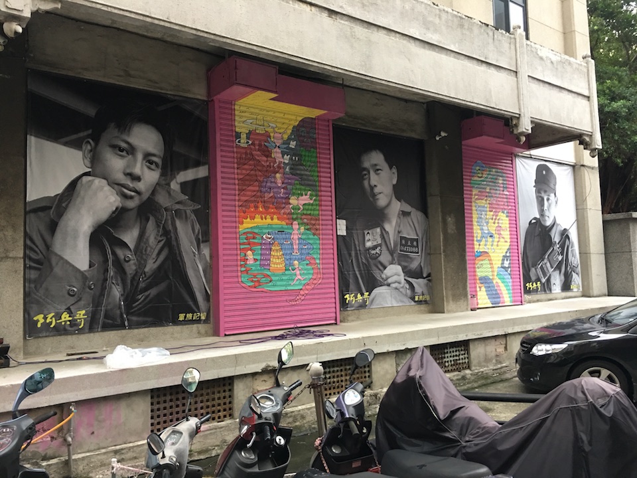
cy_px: 239
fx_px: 534
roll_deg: +2.0
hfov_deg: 61.7
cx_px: 318
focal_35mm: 29
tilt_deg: +5.7
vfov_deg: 48.2
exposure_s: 1/15
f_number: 2.2
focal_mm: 4.15
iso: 64
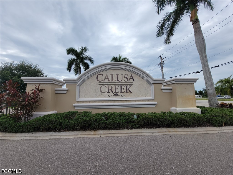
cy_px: 88
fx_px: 88
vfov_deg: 89.9
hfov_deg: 106.2
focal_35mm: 13
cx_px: 116
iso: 50
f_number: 2.2
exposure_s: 1/1967
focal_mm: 2.2
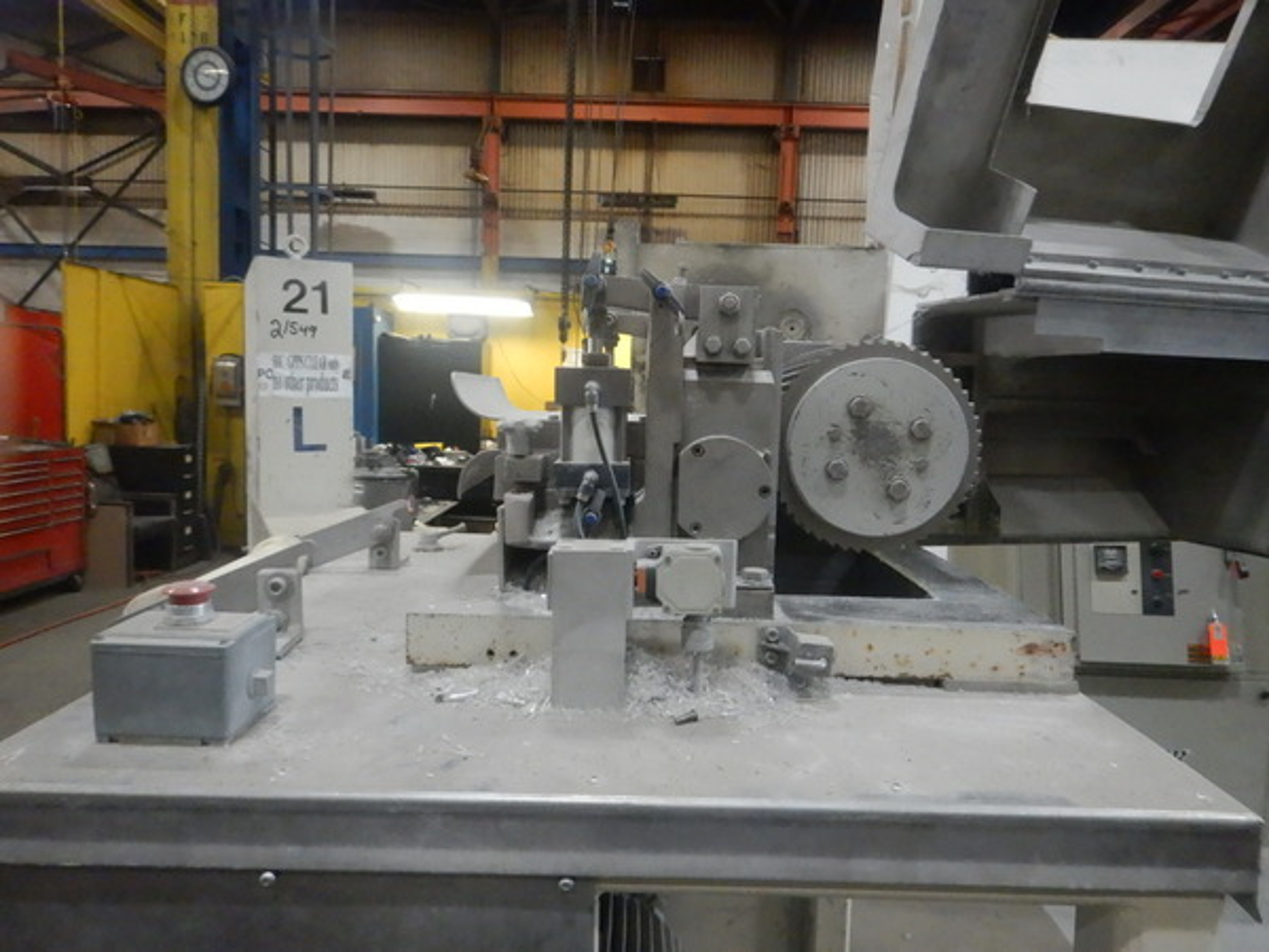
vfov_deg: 56.8
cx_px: 634
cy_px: 476
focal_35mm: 24
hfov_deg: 71.6
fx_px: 880
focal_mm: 4.3
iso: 1600
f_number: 2.8
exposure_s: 1/200
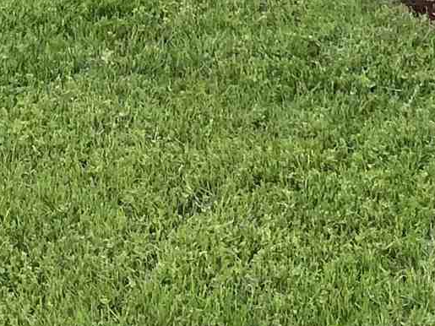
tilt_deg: -5.7
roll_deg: -0.8
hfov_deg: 11.8
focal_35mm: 167
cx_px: 253
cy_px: -285
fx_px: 2098
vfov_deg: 8.5
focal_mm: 3.99
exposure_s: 1/120
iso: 32
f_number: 1.8
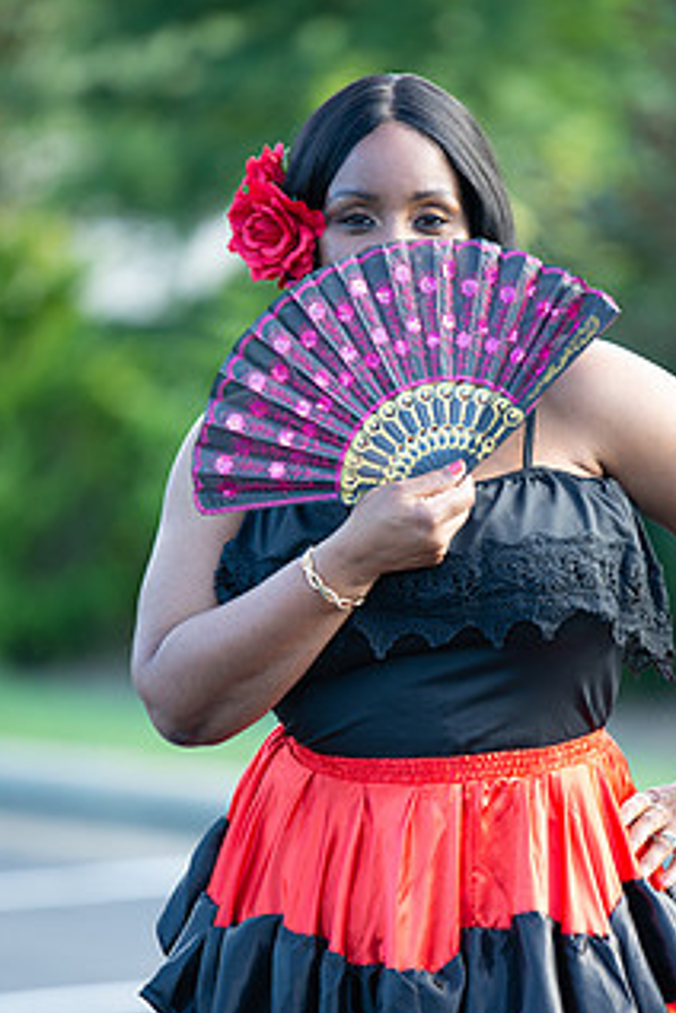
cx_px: 437
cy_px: 602
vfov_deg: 7.3
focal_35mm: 283
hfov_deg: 4.9
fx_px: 7971
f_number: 2.8
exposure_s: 1/200
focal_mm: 200
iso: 250
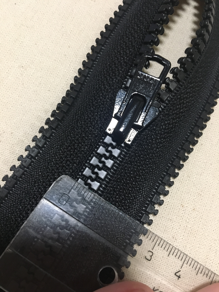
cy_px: 146
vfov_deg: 61.7
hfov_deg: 48.2
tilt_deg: -69.8
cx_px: 110
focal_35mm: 29
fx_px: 245
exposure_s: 1/25
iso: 200
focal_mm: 4.15
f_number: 2.2
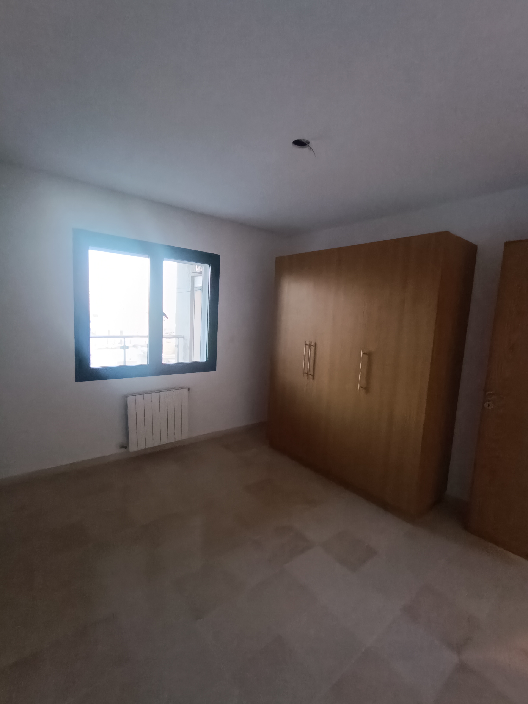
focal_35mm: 16
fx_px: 325
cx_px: 264
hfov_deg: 78.1
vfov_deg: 94.5
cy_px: 352
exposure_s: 1/33.3
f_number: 2.2
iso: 964
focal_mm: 1.66
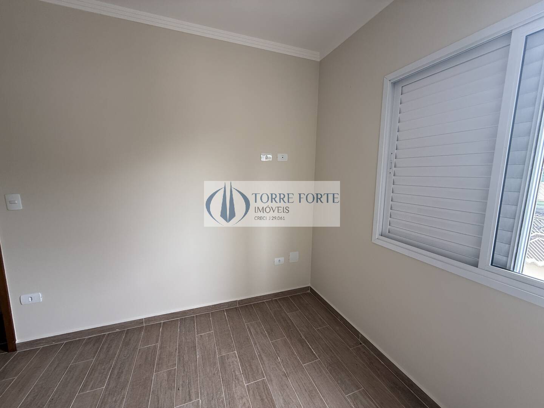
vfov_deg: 85.7
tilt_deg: -9.5
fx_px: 220
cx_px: 272
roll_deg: -0.2
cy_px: 204
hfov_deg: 102.1
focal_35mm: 14
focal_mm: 2.22
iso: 64
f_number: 2.2
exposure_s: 1/99
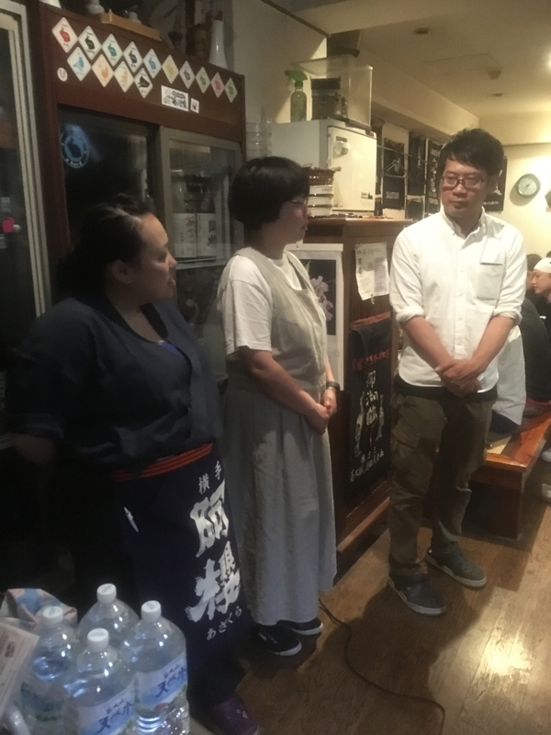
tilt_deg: -11.4
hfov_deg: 48.2
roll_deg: +0.1
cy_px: 368
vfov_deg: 61.7
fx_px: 615
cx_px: 276
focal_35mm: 29
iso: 1000
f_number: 2.2
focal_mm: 4.15
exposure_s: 1/15
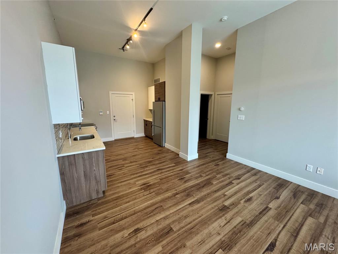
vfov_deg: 85.7
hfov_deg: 102.1
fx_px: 137
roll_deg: -0.4
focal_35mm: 14
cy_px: 127
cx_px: 169
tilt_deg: -9.5
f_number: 2.2
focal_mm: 2.22
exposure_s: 1/60
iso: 400
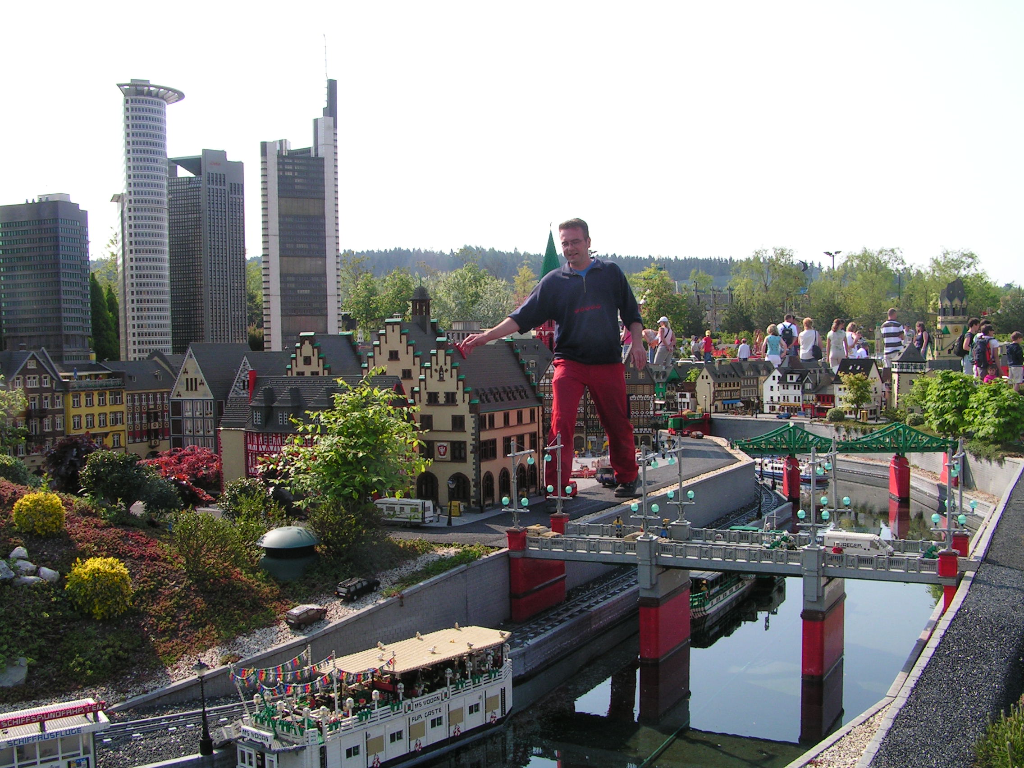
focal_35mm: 38
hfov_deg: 49.0
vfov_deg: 37.7
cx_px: 512
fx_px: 1124
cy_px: 384
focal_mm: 6.3
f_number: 5.6
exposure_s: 1/200
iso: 50
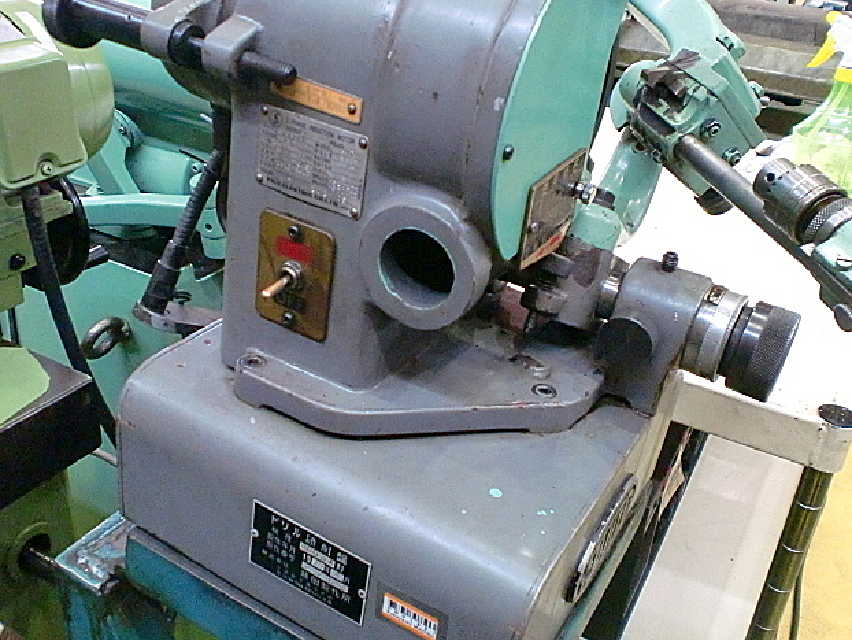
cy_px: 326
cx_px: 426
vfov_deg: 39.7
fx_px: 886
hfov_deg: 51.3
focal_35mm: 36
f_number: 3.1
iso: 800
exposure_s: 1/60
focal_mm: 6.3
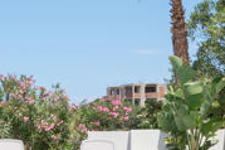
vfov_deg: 13.5
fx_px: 624
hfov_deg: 18.3
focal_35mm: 100
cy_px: 138
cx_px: -103
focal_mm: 14
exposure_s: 1/200
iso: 200
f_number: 13
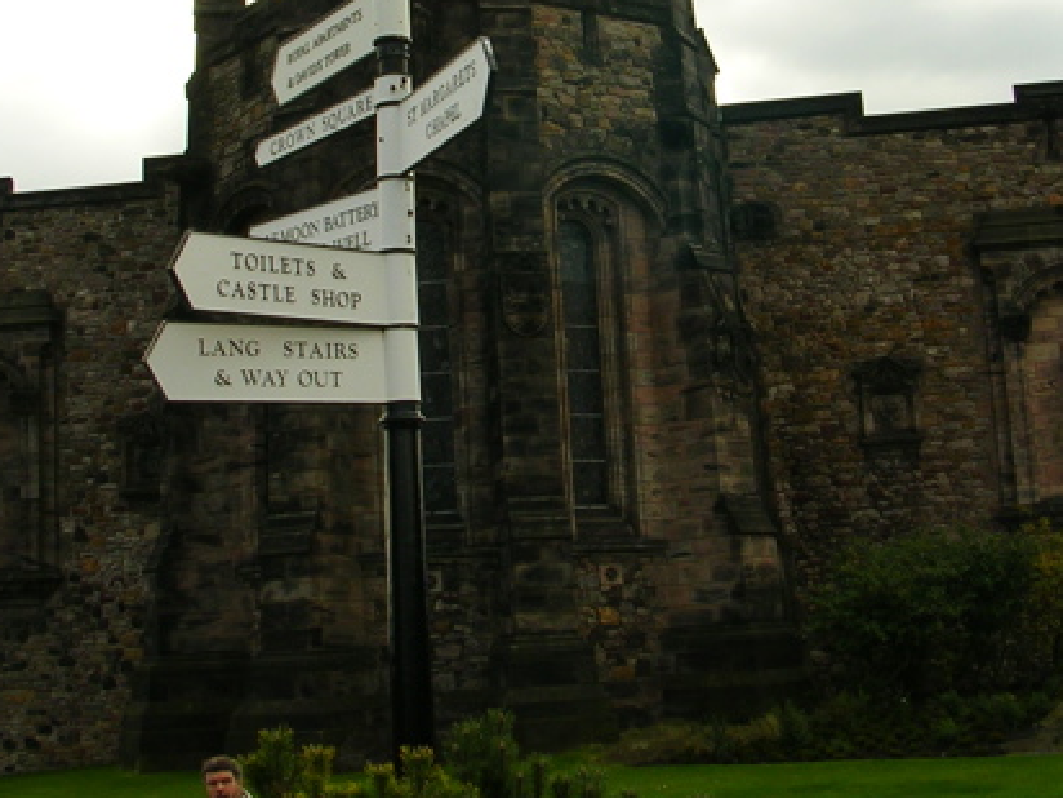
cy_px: 212
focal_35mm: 59
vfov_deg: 24.6
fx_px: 1812
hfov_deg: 32.6
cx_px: 622
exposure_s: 1/147
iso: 50
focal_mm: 5.8
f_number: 5.6
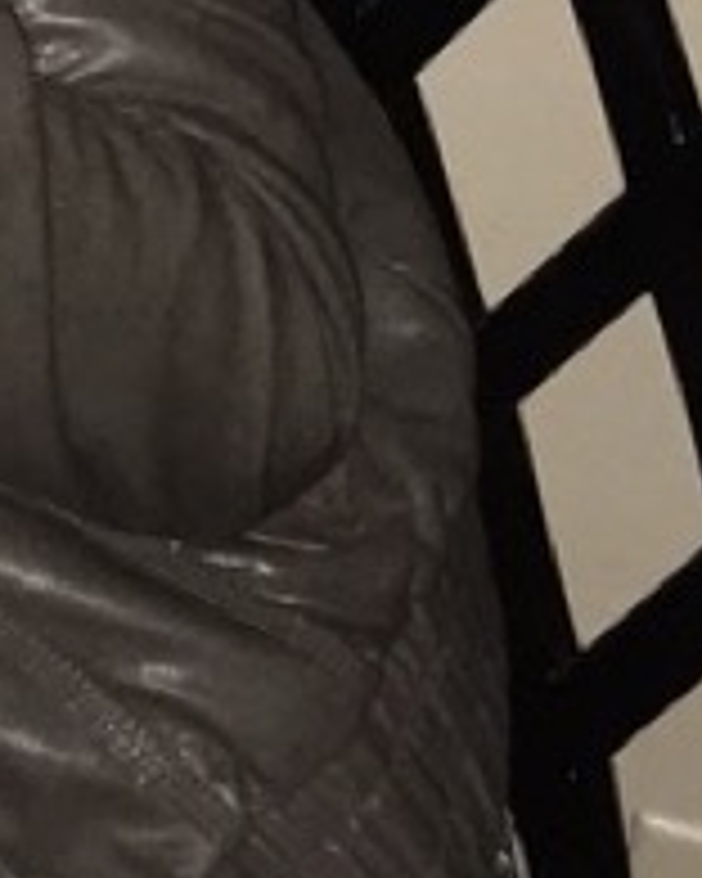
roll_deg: -0.3
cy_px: -504
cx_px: -1210
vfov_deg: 10.6
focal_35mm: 174
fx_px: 4519
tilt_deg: -24.8
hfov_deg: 7.9
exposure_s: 1/16
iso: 160
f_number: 2.2
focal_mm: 4.15
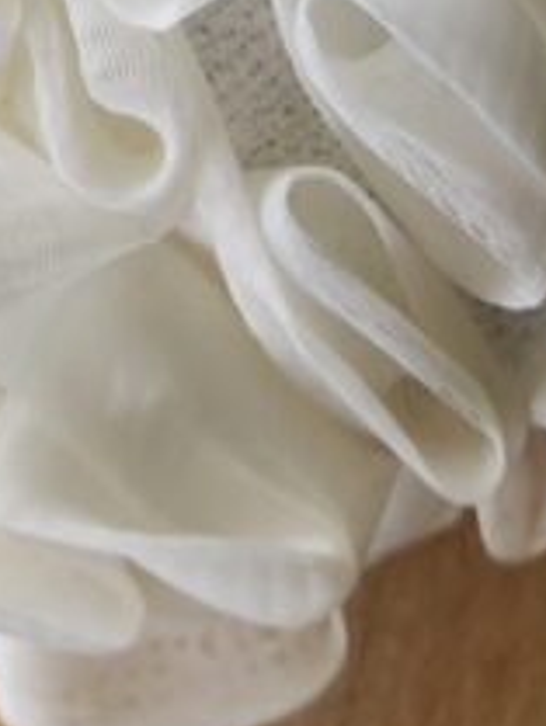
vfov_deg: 21.0
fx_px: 1849
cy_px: -90
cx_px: 299
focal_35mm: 88
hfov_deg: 16.8
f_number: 1.8
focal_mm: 5.4
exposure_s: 1/100
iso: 200
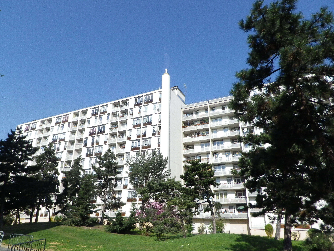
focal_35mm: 25
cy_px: 126
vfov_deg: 54.9
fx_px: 241
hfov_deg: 69.4
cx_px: 167
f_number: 3.5
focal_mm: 4.5
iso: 100
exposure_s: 1/1600
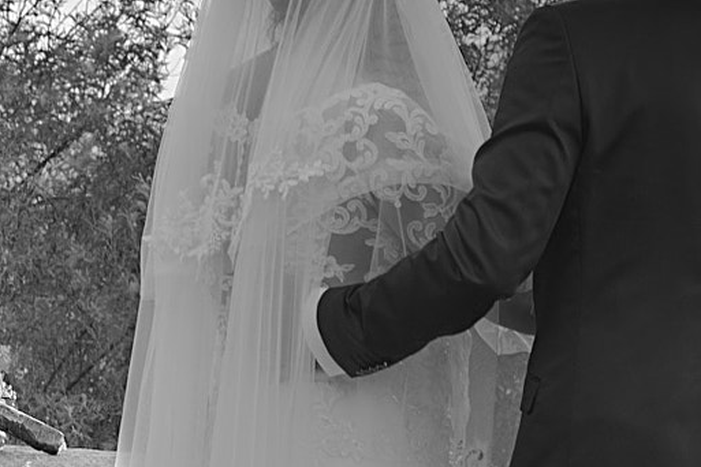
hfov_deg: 12.9
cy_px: 478
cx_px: -96
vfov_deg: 8.7
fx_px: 3037
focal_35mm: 156
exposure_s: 1/50
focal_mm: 50
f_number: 8
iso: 100
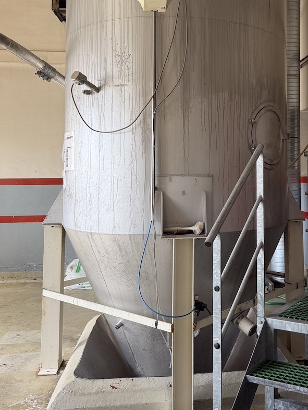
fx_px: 463
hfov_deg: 36.1
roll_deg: +0.5
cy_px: 140
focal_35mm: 39
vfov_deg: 47.2
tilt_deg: +4.0
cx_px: 225
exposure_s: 1/121
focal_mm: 6.76
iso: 80
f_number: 1.78
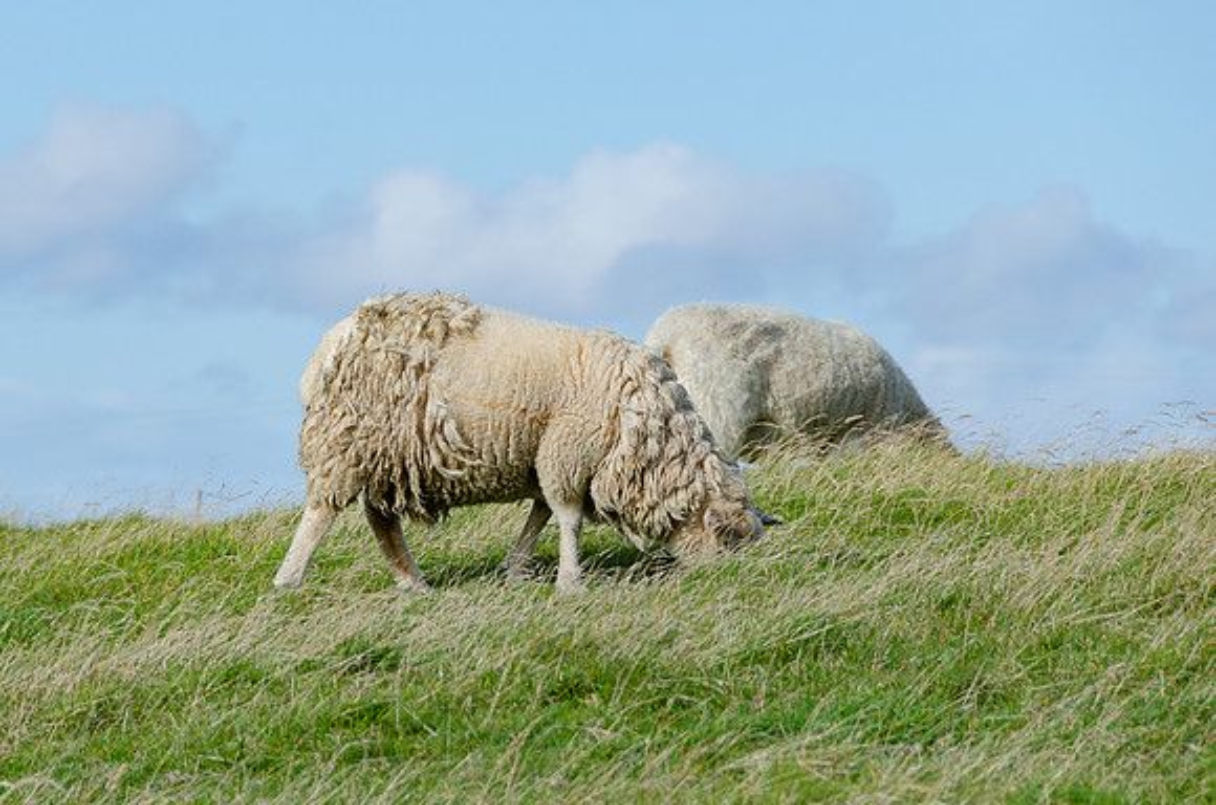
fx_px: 10875
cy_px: 402
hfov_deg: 6.4
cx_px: 447
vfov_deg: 4.2
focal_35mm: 323
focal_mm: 170
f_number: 8
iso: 160
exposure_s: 1/400
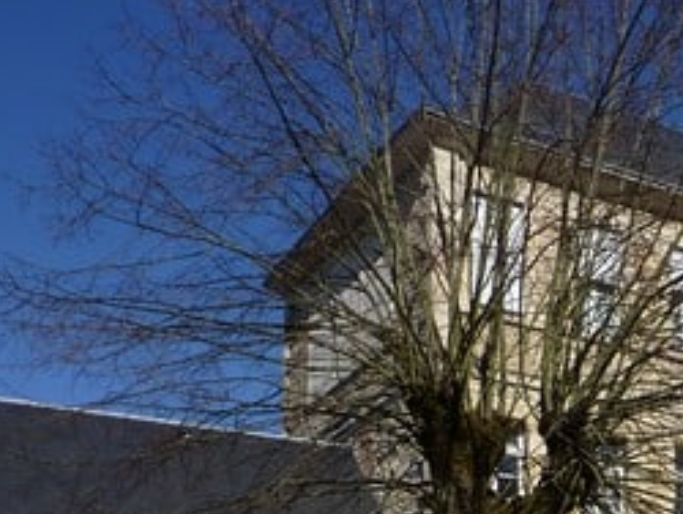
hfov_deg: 27.4
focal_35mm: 64
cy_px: 621
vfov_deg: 21.3
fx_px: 1264
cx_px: 773
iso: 80
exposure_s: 1/500
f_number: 5.6
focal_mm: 4.1
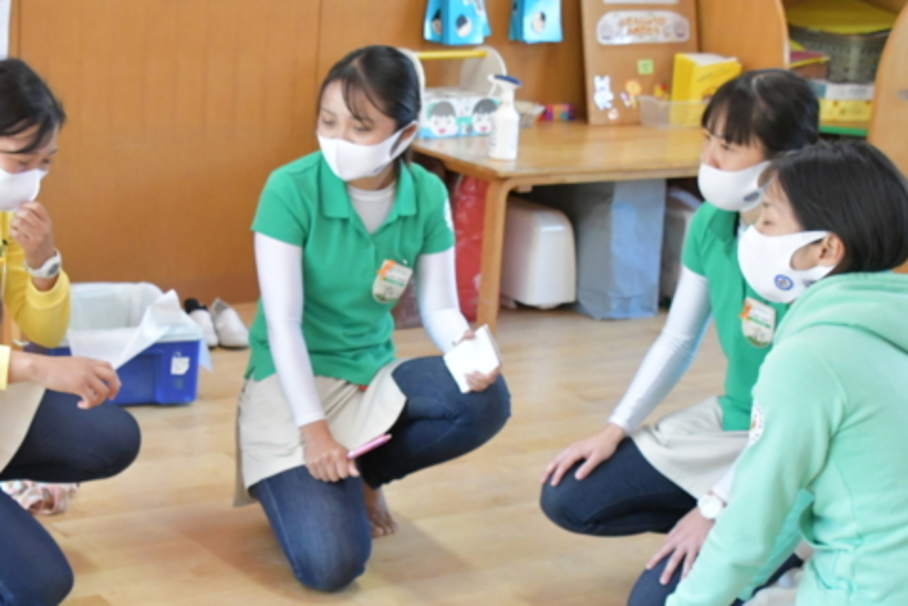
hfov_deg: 28.0
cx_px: 359
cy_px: 398
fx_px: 1816
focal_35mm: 72
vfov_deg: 18.9
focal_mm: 30
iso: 4000
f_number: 6.3
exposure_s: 1/160
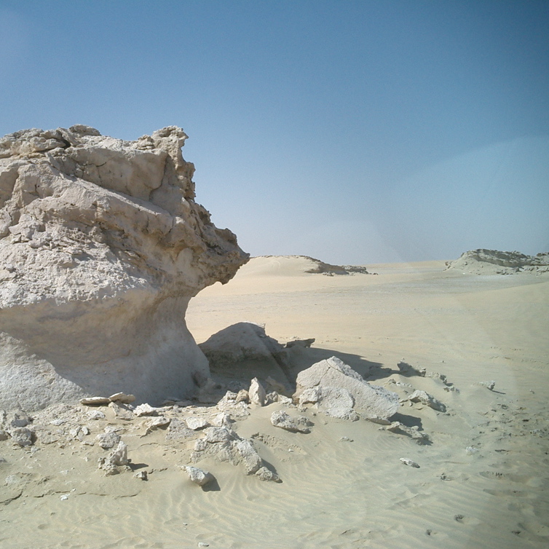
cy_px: 277
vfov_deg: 40.0
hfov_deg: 39.6
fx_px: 754
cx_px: 186
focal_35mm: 42
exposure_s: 1/1250
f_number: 4.2
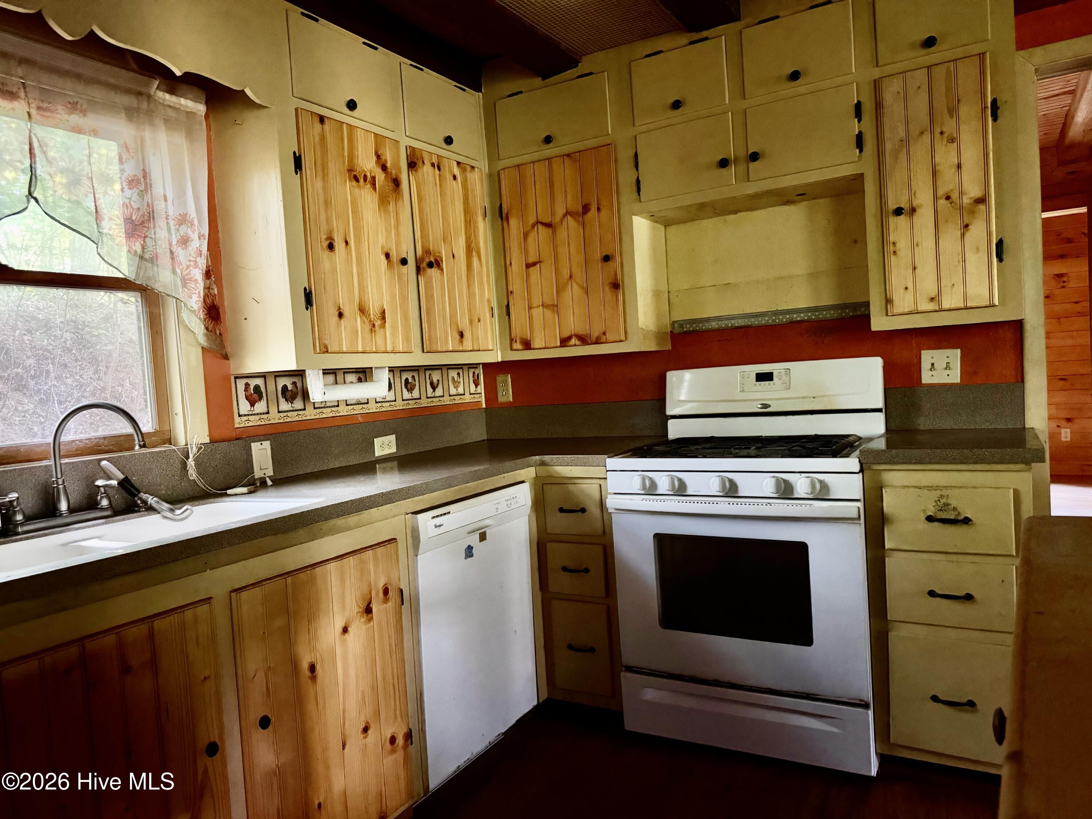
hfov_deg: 71.6
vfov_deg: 56.8
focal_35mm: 24
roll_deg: +4.4
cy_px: 410
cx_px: 546
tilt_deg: -2.7
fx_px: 757
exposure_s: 1/30
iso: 1600
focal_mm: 6.76
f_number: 1.78
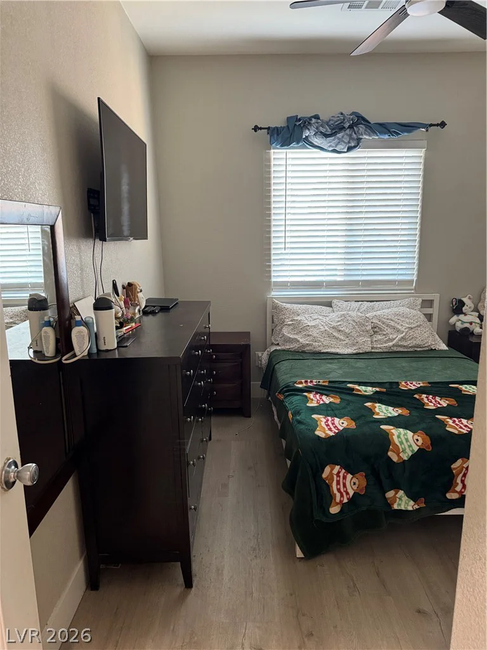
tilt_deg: -11.8
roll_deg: +0.8
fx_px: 450
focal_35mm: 24
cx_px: 244
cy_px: 325
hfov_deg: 56.8
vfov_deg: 71.6
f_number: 1.78
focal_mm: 6.76
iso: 500
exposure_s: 1/60
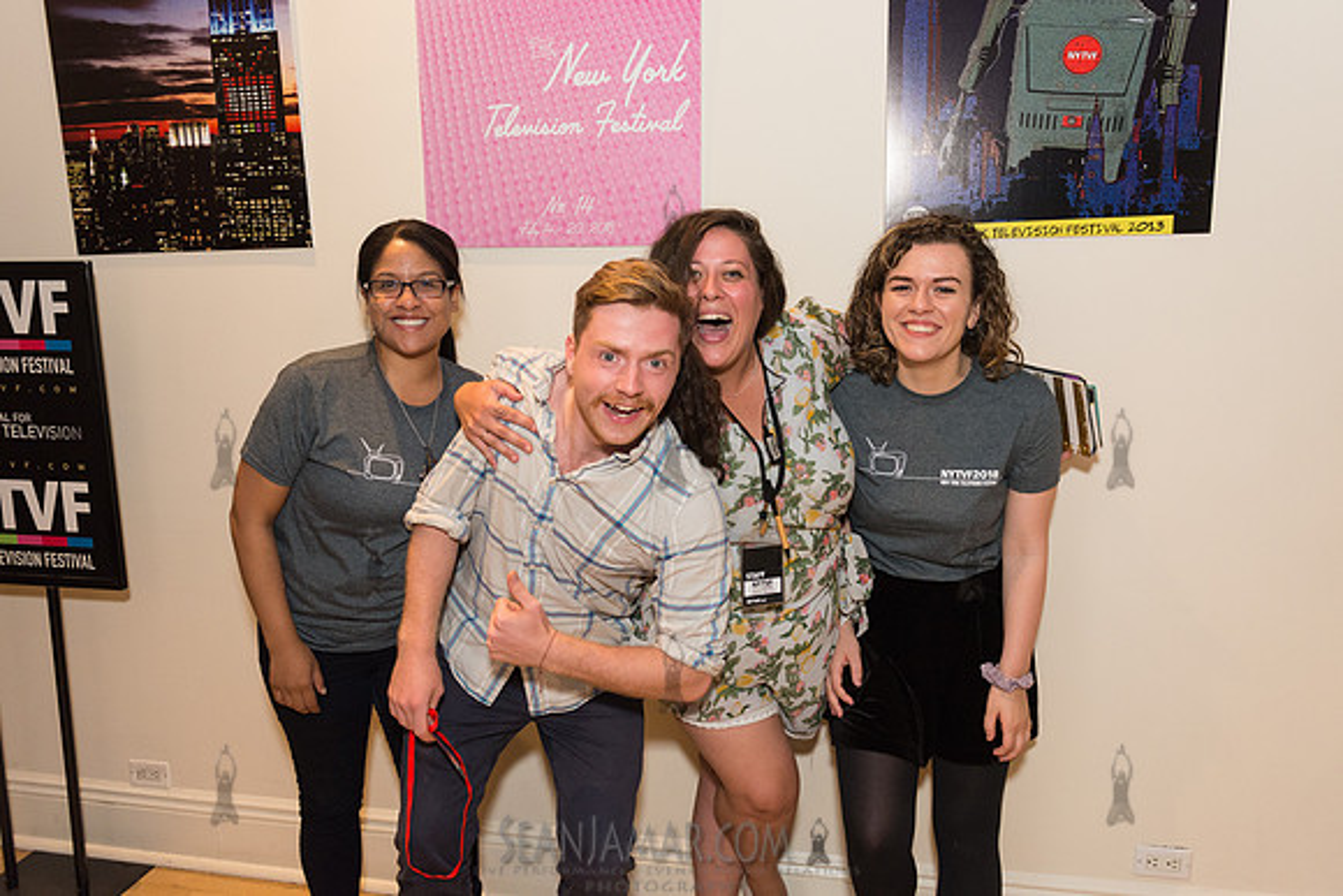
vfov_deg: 48.0
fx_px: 1007
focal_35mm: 27
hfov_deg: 67.4
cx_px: 672
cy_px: 448
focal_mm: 27
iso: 3200
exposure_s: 1/640
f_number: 4
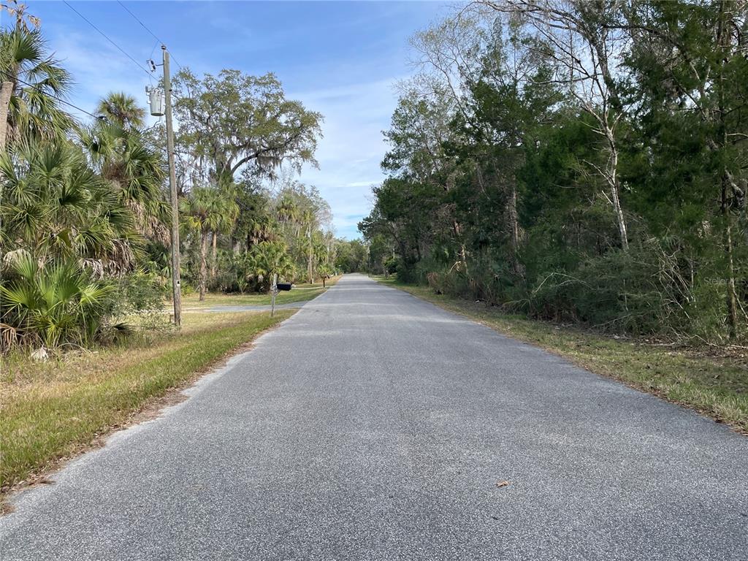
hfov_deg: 67.3
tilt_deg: -0.7
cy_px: 280
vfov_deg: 53.1
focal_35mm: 26
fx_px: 562
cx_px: 374
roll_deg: +1.5
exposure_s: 1/1182
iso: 32
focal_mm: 4.2
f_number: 1.6
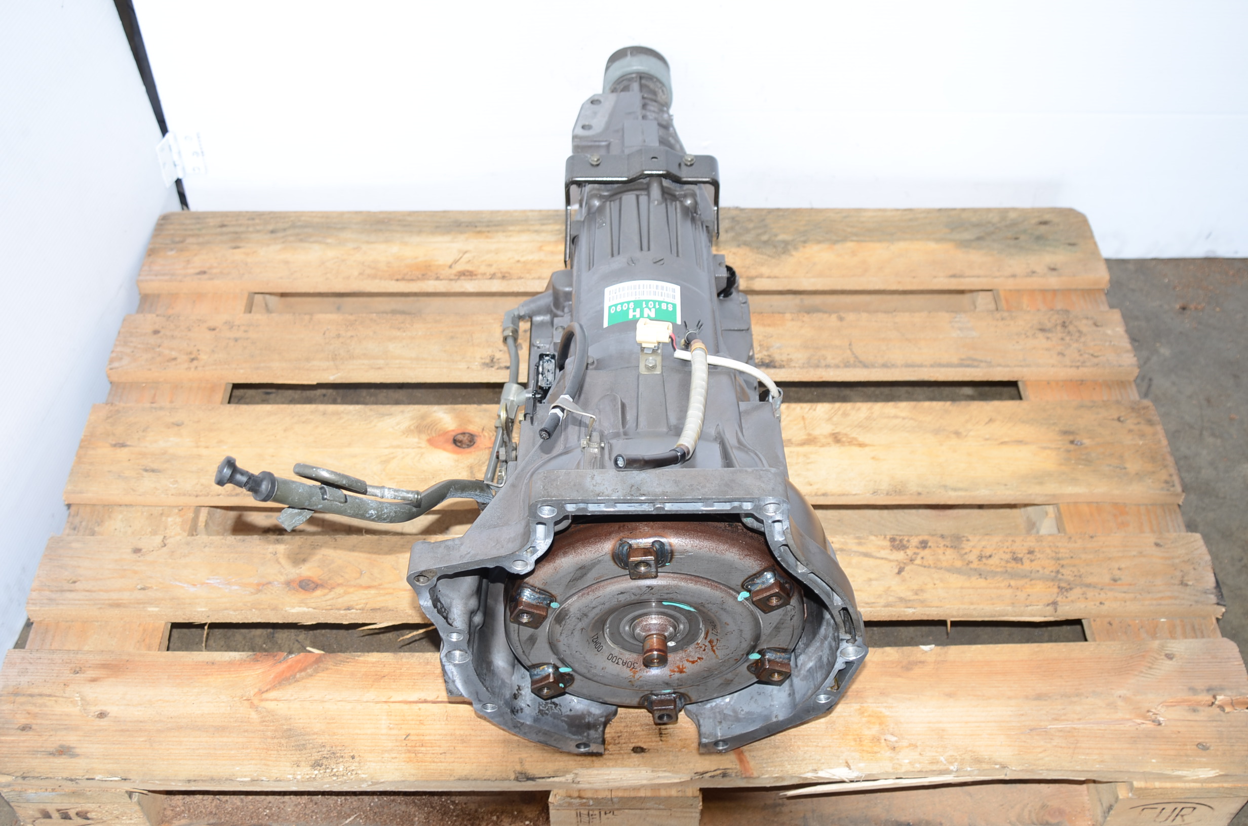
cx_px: 624
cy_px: 413
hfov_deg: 49.6
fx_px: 1349
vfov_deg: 34.1
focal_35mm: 39
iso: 100
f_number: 5
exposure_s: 1/30
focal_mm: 26
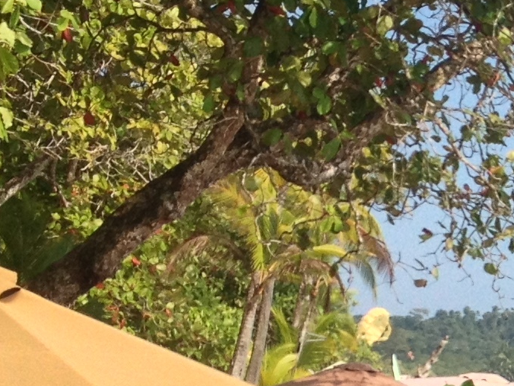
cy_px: 348
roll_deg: +1.4
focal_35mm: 169
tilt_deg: -2.6
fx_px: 2509
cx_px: 826
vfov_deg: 8.8
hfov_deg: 11.1
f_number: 2.4
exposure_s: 1/1453
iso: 50
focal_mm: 4.28
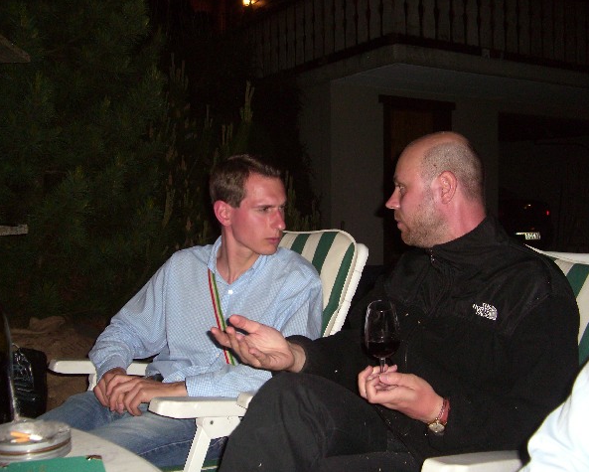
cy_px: 236
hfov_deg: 45.8
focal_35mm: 40
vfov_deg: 37.4
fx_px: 698
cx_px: 296
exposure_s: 1/60
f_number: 2.8
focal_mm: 7.9
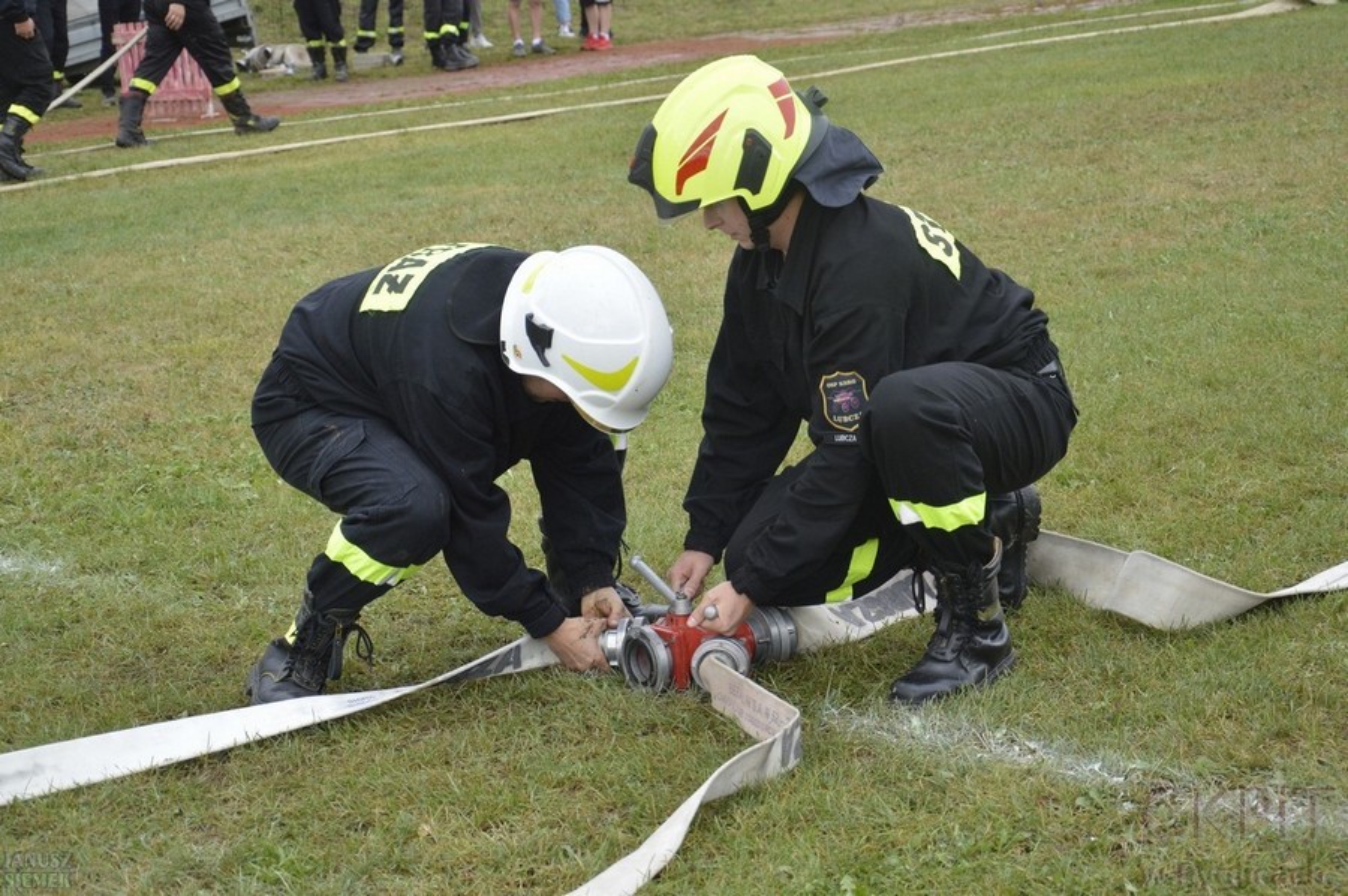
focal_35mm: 78
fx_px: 2917
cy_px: 448
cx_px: 674
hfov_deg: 26.0
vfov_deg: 17.5
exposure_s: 1/500
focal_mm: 52
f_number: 5
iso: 400
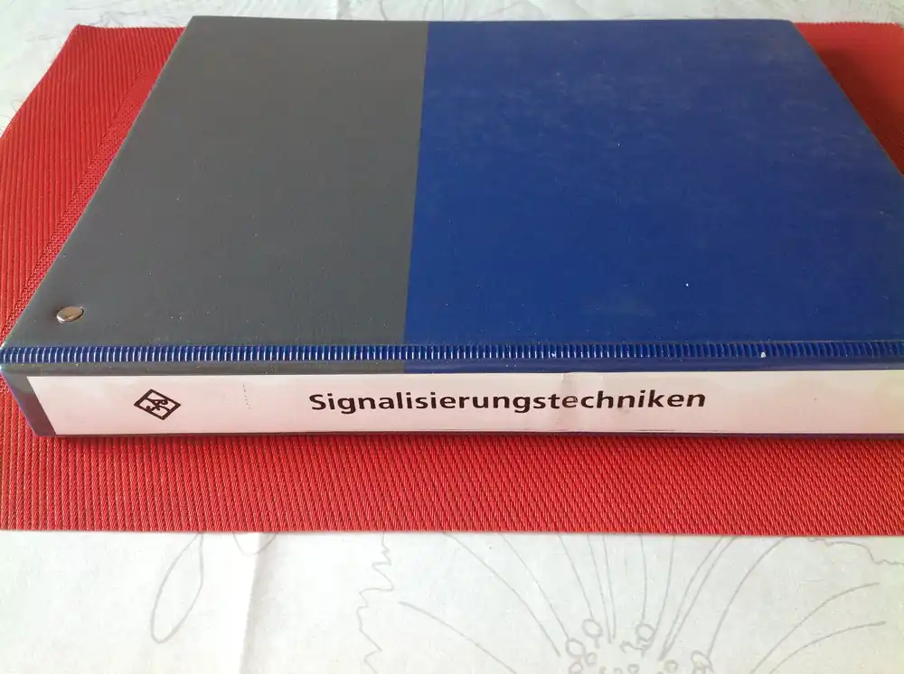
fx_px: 912
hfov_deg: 52.7
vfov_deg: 40.6
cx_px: 452
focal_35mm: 35
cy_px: 337
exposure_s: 1/120
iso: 100
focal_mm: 4.28
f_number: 2.4
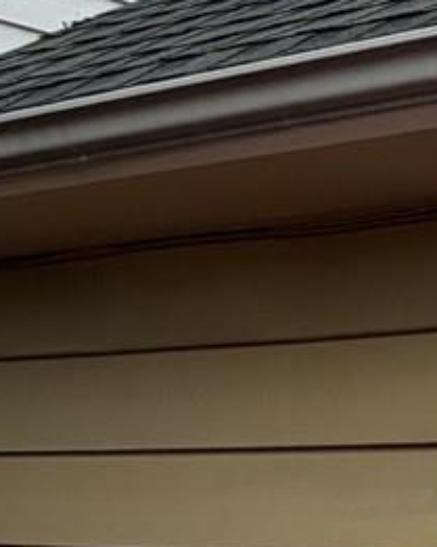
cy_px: 739
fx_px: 1733
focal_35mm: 107
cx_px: 1629
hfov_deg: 8.7
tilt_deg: -4.1
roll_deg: -1.5
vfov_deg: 16.8
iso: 40
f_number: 2.2
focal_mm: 2.22
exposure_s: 1/760
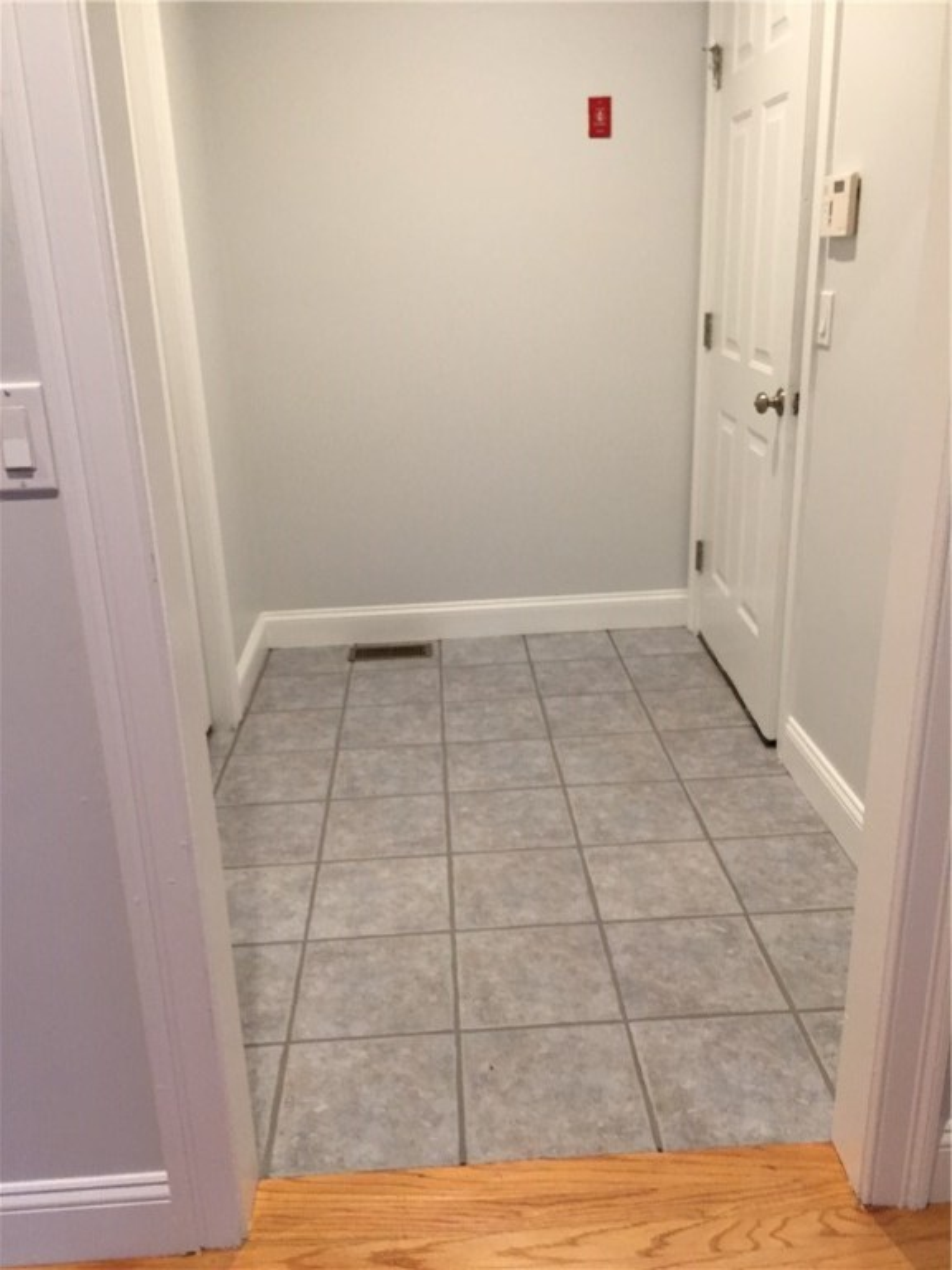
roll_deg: +2.6
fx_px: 1063
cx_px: 476
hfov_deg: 48.2
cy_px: 635
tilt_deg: -19.3
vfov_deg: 61.7
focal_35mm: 29
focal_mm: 4.15
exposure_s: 1/30
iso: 125
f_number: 2.2
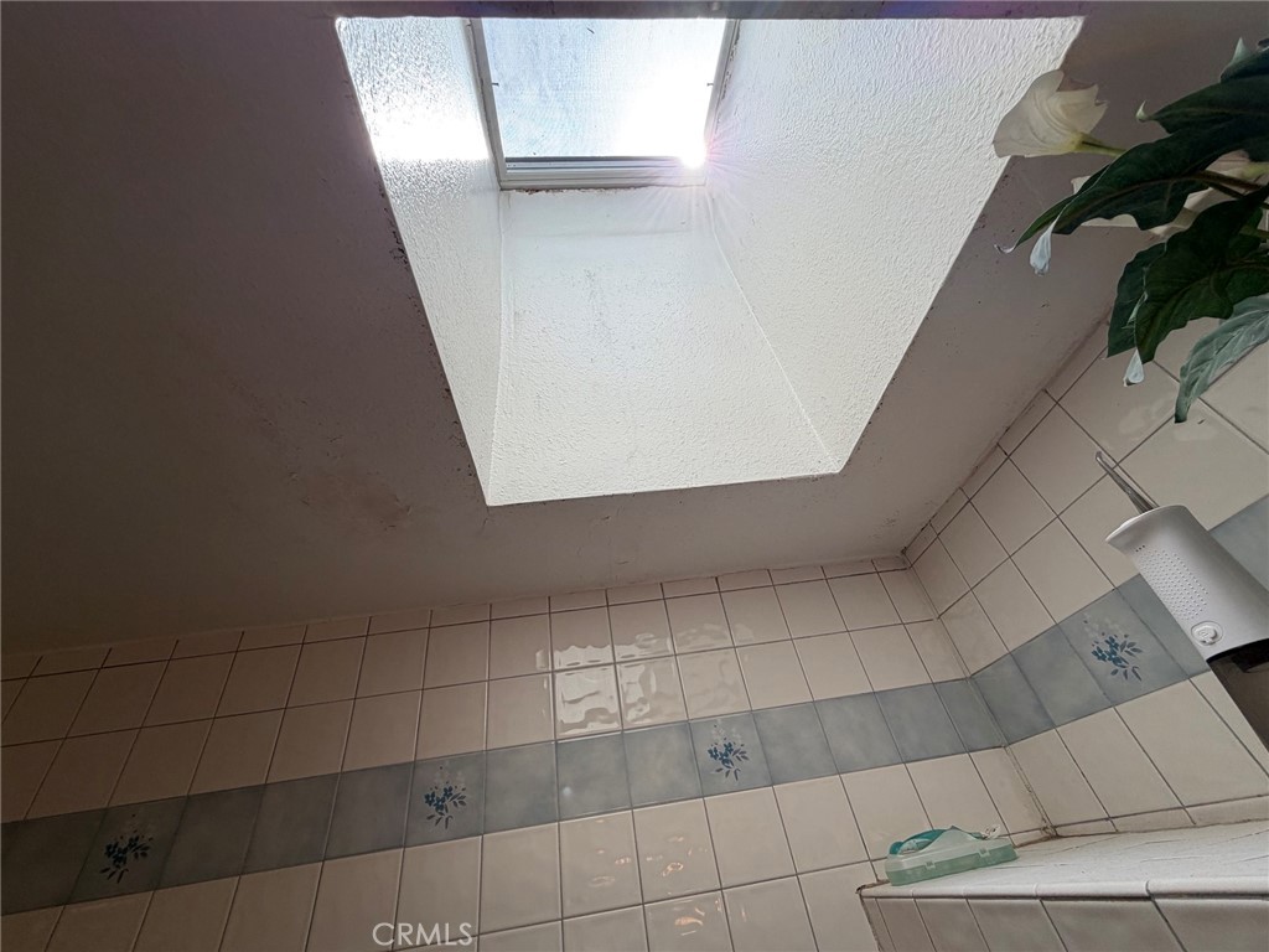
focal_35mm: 14
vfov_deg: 85.7
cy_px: 476
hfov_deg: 102.1
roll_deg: +10.4
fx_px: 513
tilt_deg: +38.9
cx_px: 634
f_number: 2.2
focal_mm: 2.22
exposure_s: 1/120
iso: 25
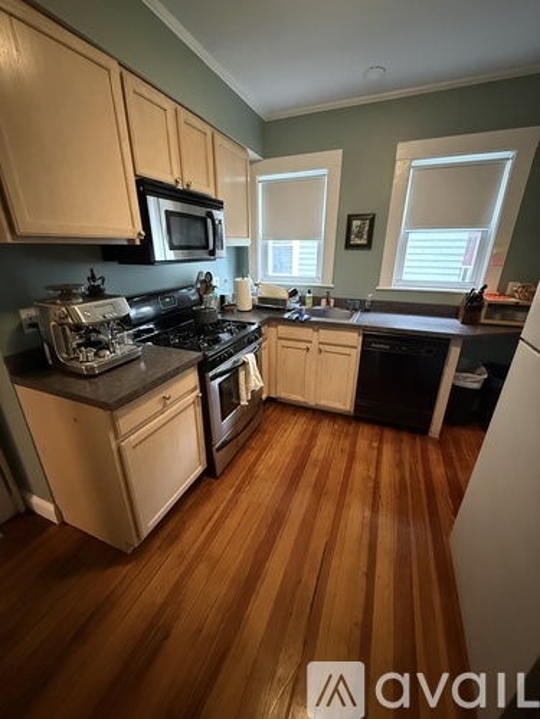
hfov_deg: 85.7
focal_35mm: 14
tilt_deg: -20.6
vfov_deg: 102.1
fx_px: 291
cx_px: 270
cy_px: 360
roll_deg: -0.3
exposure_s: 1/40
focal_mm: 2.22
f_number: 2.2
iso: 1250
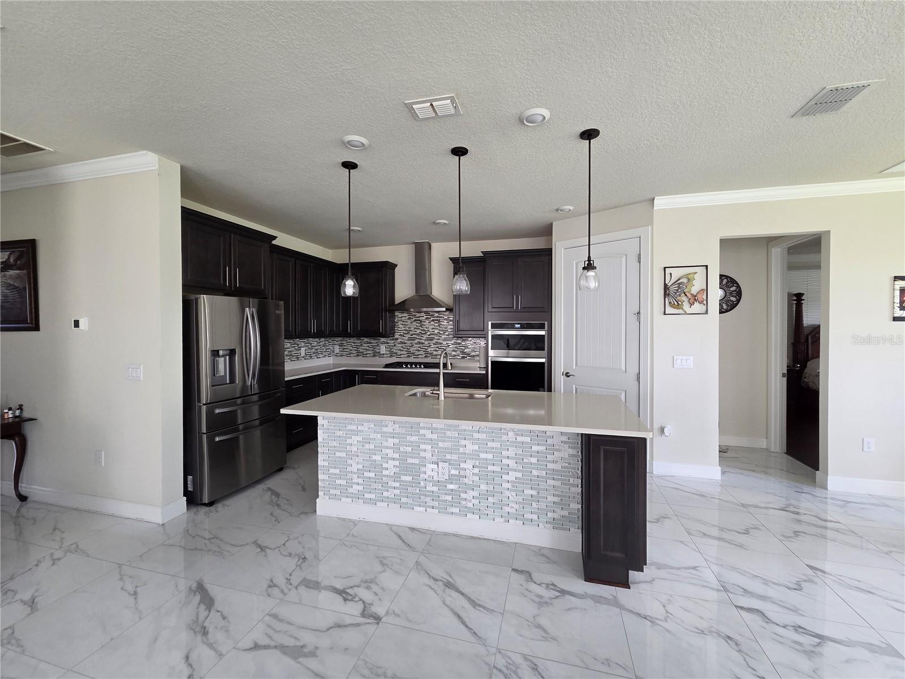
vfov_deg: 89.9
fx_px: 340
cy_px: 340
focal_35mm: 13
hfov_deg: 106.2
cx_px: 452
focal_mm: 2.2
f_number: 2.2
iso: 160
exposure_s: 1/60
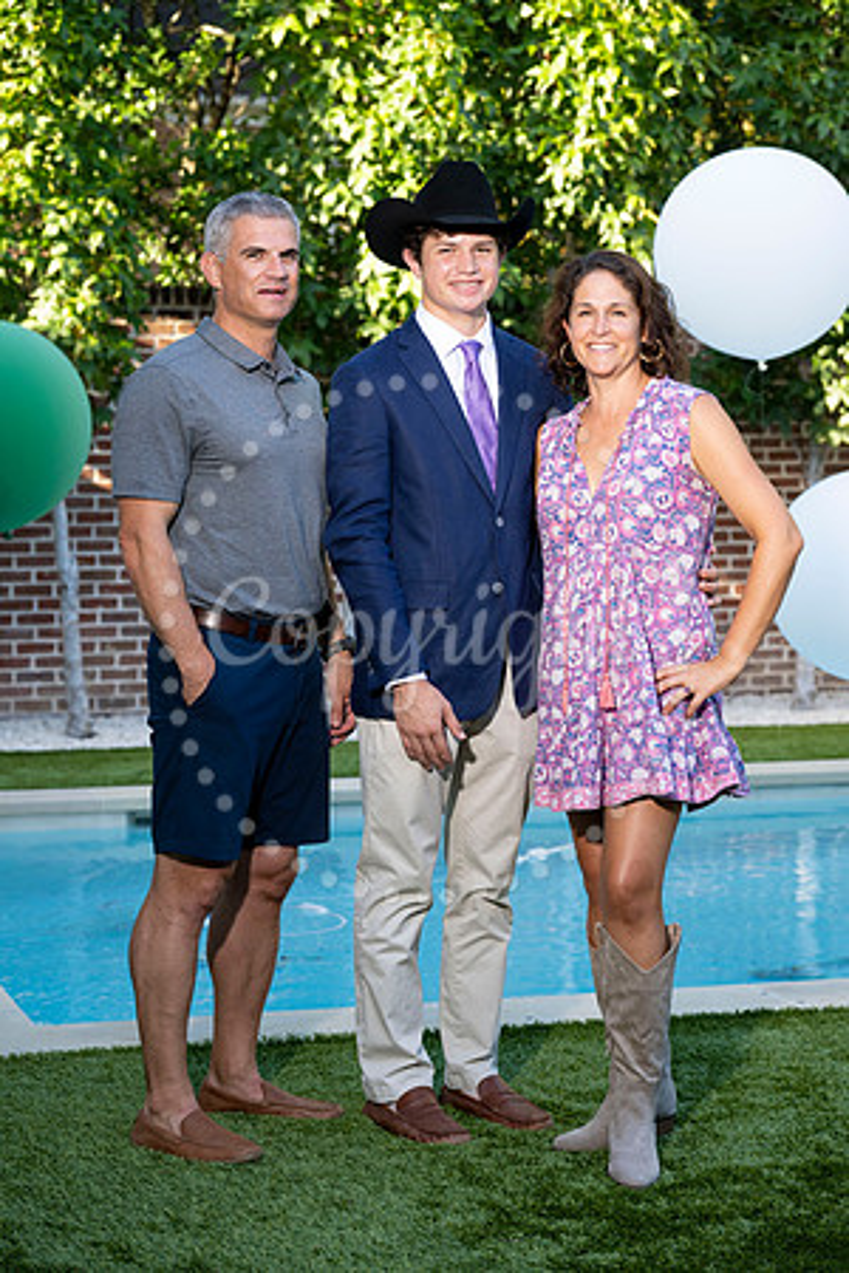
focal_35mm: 74
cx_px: 424
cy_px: 636
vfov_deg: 27.3
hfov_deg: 18.4
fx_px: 2618
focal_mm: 74
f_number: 4.5
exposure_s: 1/200
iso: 400
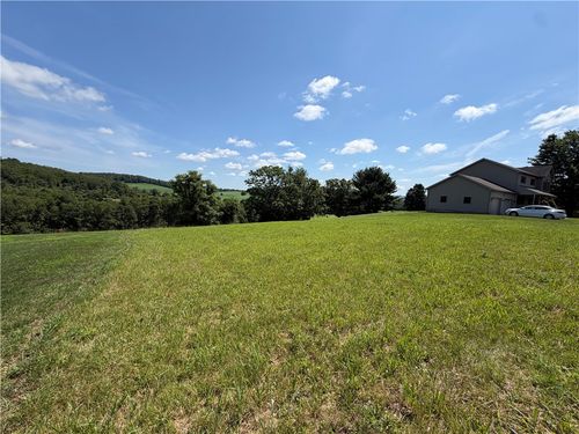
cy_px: 217
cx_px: 290
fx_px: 234
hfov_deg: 102.1
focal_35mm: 14
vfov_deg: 85.7
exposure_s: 1/1105
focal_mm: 2.22
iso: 20
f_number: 2.2
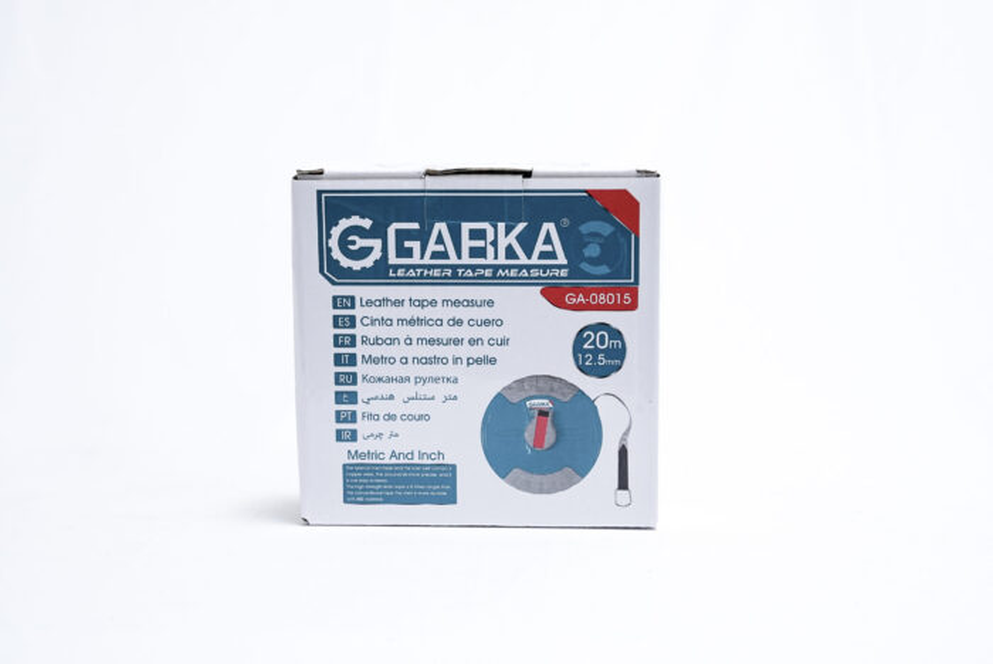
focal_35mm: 62
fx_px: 1712
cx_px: 496
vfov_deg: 22.0
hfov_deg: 32.4
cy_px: 332
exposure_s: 1/250
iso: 3200
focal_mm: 62
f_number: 8
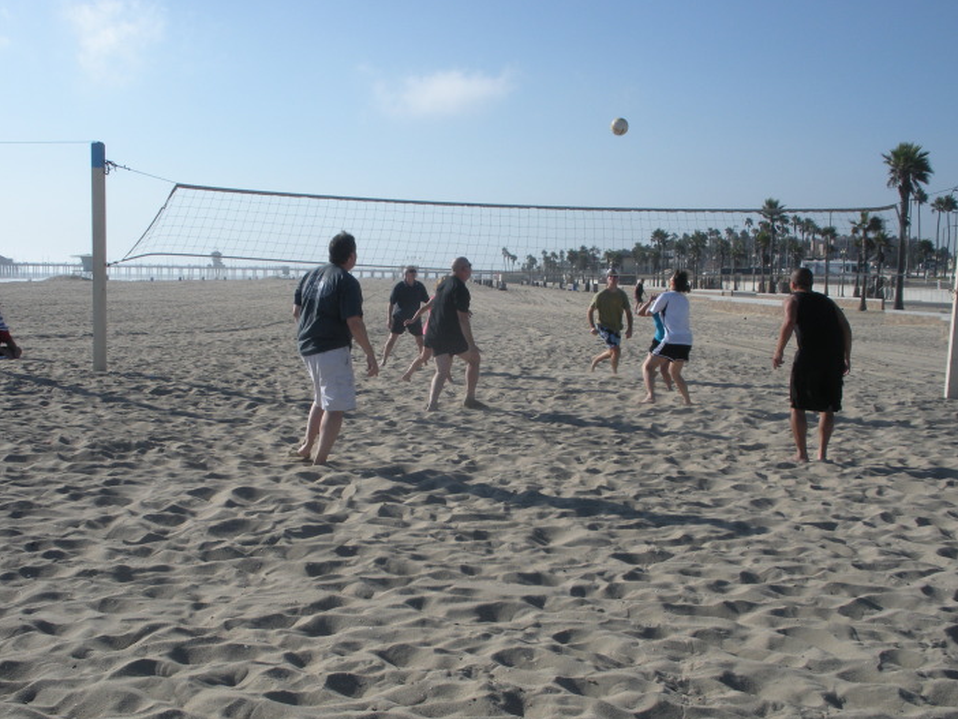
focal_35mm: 41
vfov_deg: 35.1
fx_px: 1135
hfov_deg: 45.8
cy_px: 383
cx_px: 478
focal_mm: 6.3
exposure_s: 1/435
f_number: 5.6
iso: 64
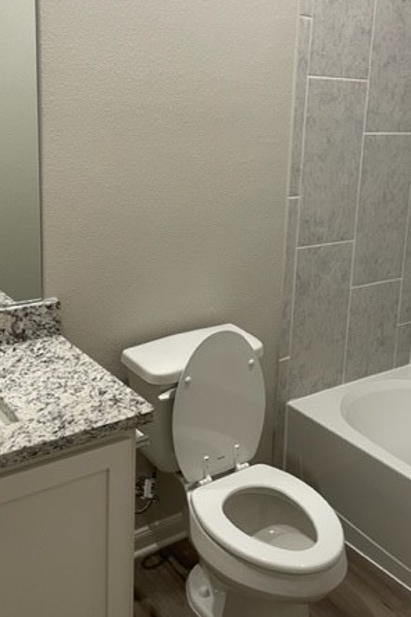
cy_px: 229
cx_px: 237
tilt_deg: -11.1
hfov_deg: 34.1
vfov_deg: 49.1
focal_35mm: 39
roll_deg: -1.9
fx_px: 668
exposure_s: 1/60
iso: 80
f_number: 1.6
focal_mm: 4.2
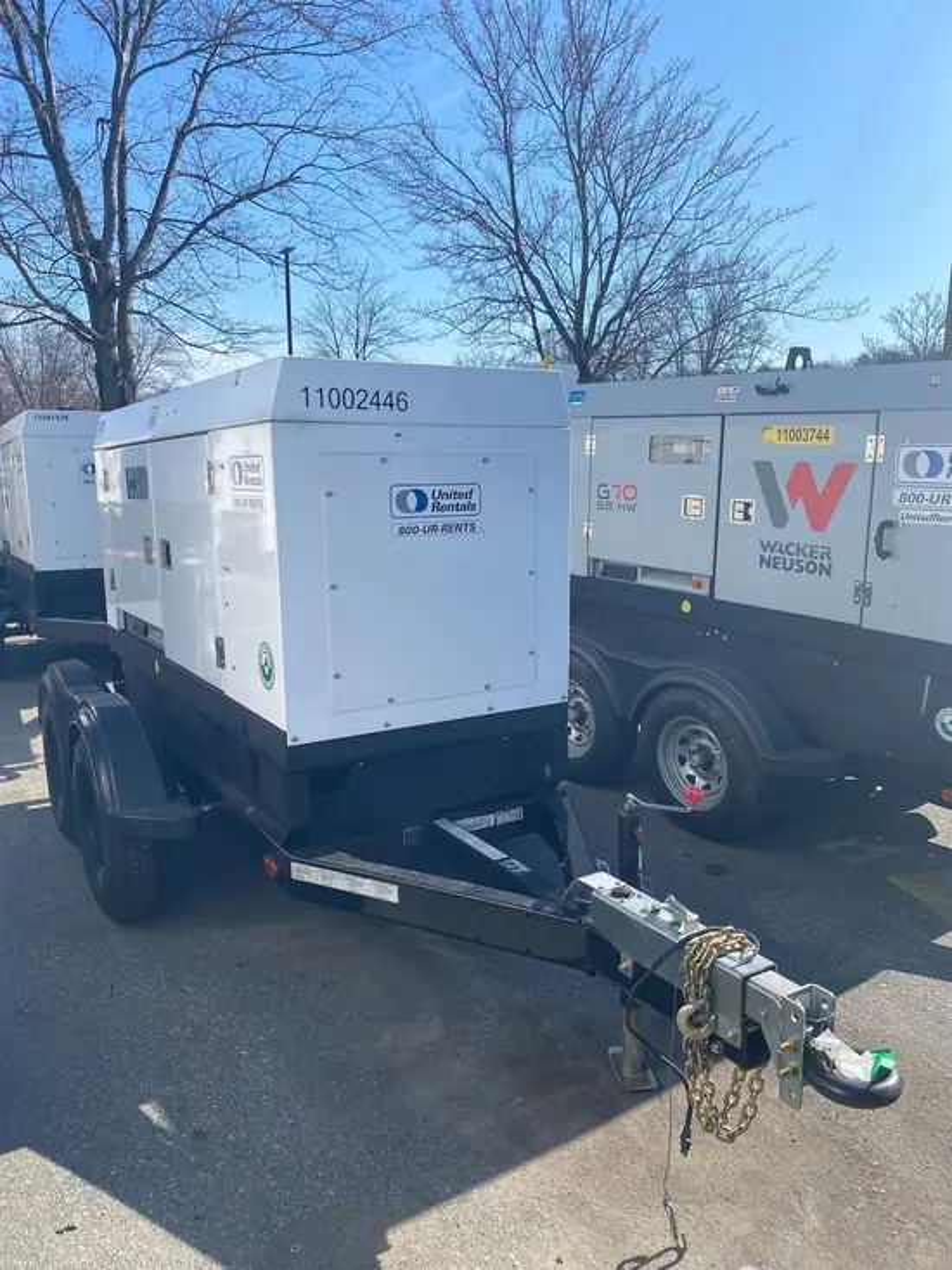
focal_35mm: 26
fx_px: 953
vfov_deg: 67.3
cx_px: 476
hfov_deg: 53.1
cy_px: 635
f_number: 1.8
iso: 32
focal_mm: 4.25
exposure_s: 1/2513
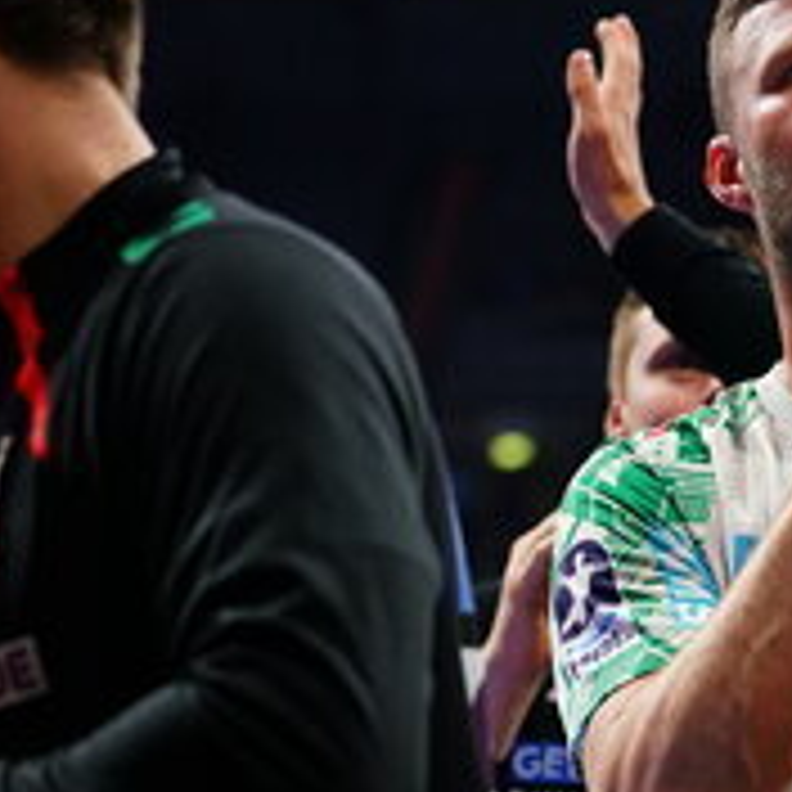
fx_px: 5255
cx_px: 783
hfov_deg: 8.6
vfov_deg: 8.6
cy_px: 814
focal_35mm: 203
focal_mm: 70
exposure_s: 1/1600
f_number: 2.8
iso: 2500
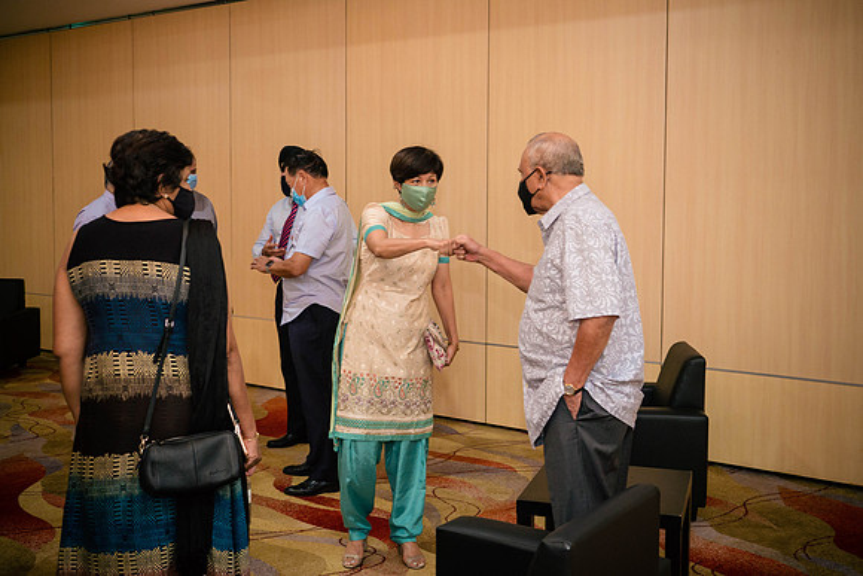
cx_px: 432
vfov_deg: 31.4
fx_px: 1022
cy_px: 252
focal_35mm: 43
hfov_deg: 45.8
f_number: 2.8
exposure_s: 1/80
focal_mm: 20
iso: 1000
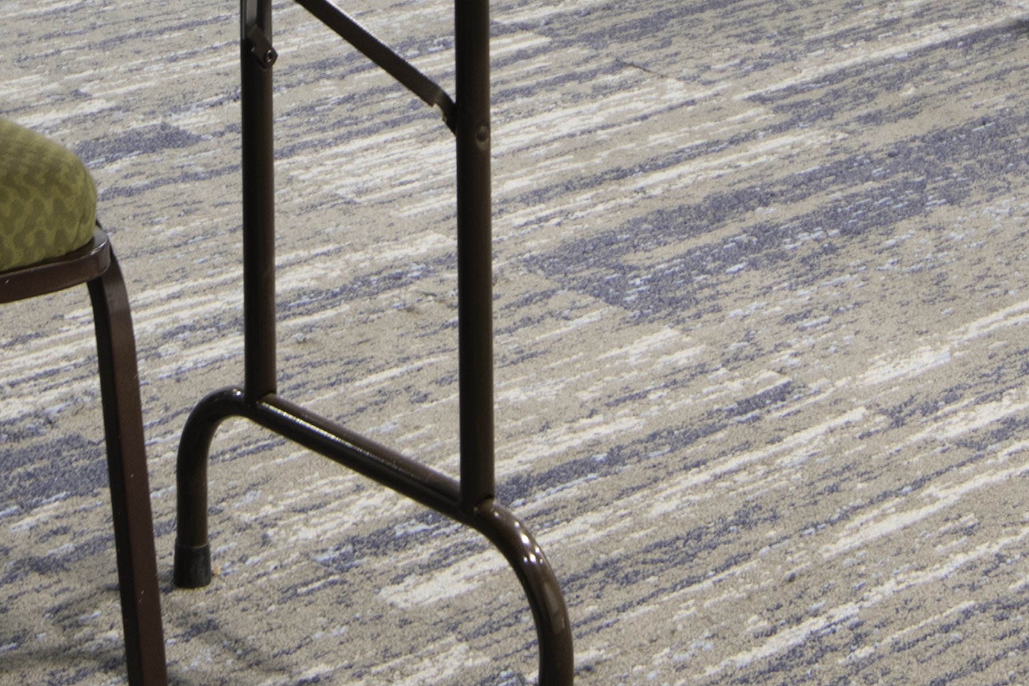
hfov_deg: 20.0
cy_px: -88
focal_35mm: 101
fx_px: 2887
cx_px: 219
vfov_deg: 13.3
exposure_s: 5
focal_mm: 22
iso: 100
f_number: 5.6
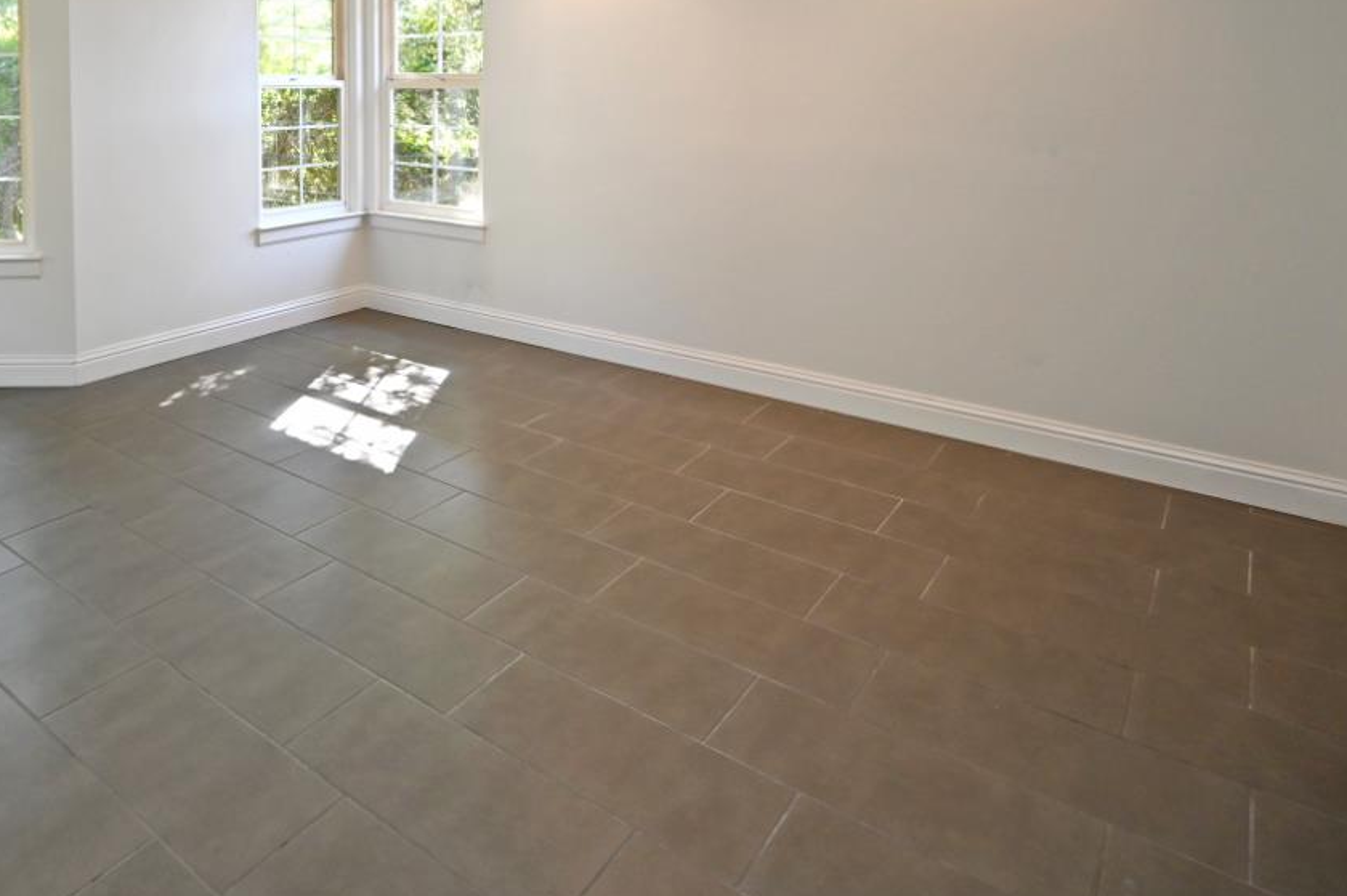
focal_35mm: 25
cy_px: 123
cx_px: 297
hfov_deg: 65.9
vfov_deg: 47.1
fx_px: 935
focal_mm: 14
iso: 280
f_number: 4
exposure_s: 1/60
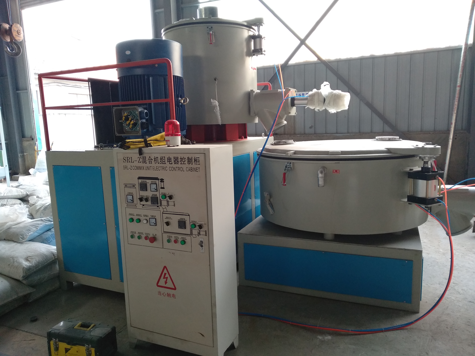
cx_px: 238
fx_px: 357
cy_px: 178
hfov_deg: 67.3
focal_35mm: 26
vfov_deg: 53.1
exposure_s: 1/50
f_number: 2.2
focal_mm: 3.82
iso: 400
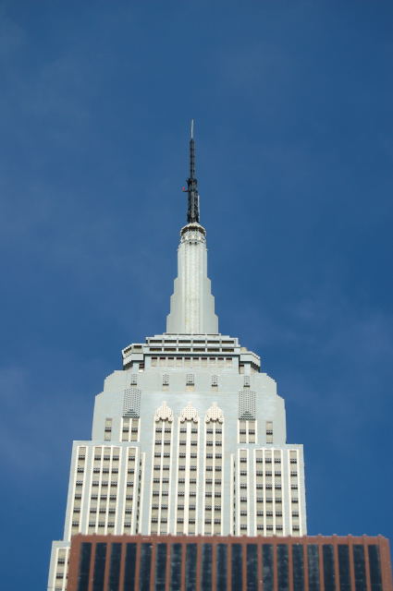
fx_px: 1355
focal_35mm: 82
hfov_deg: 16.5
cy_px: 296
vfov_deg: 24.6
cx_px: 196
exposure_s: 1/200
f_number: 7.1
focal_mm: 55
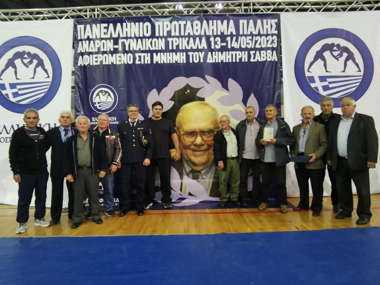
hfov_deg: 84.7
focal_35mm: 19
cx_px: 190
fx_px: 209
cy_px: 142
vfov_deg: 68.7
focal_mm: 2.26
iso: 500
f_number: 2.2
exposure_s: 1/25
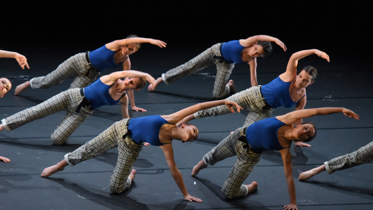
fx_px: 1563
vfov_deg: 7.7
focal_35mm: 158
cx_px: 186
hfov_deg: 13.6
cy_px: 123
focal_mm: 150
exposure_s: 1/200
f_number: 5.6
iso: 5000
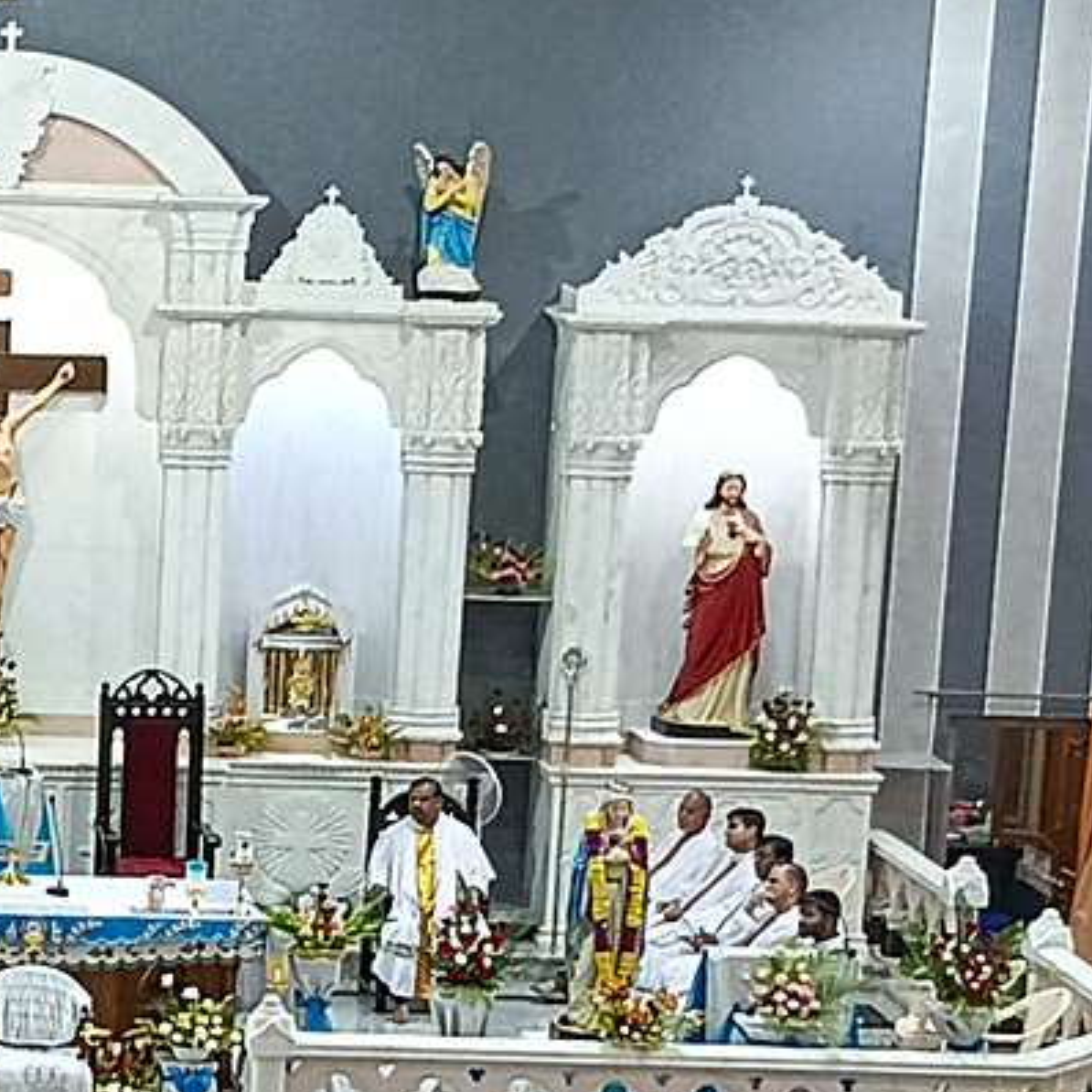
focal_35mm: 123
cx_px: -163
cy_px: 936
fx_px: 4390
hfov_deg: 13.8
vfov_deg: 14.1
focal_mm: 3.96
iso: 422
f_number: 1.8
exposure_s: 1/33.3
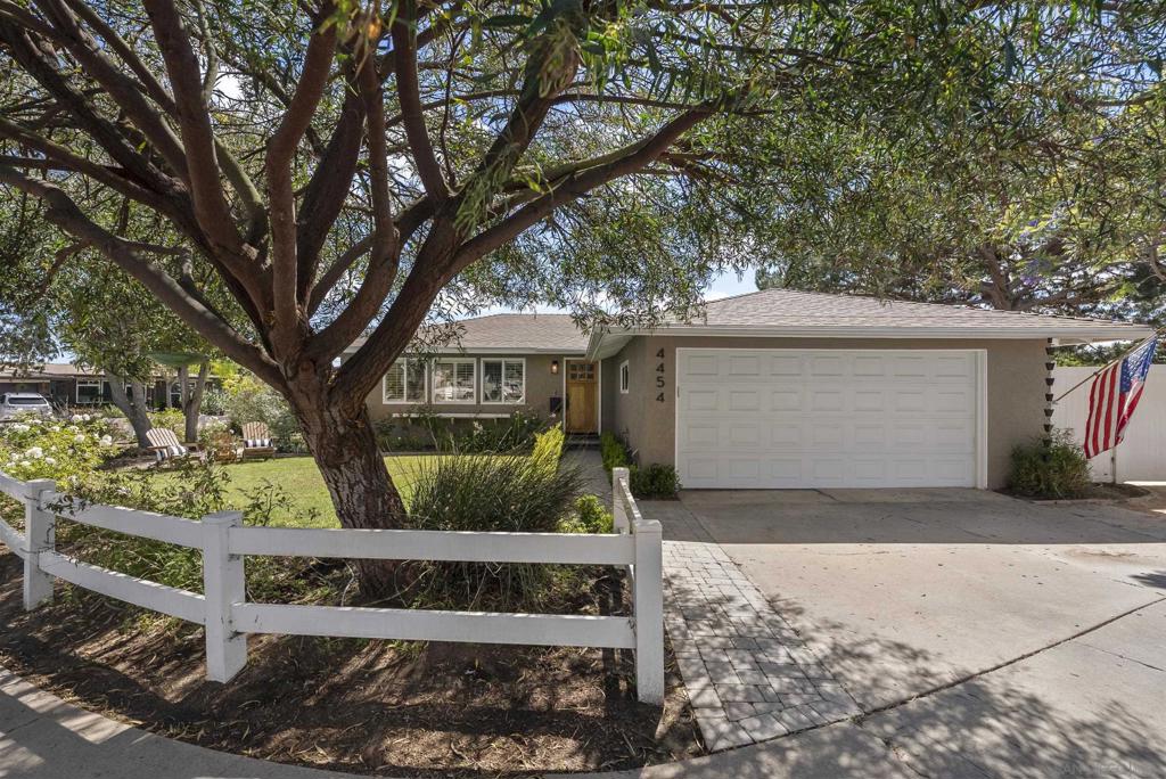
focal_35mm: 16
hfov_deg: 96.7
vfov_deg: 73.8
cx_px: 583
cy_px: 390
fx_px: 518
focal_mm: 16
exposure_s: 1/160
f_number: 8
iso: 500
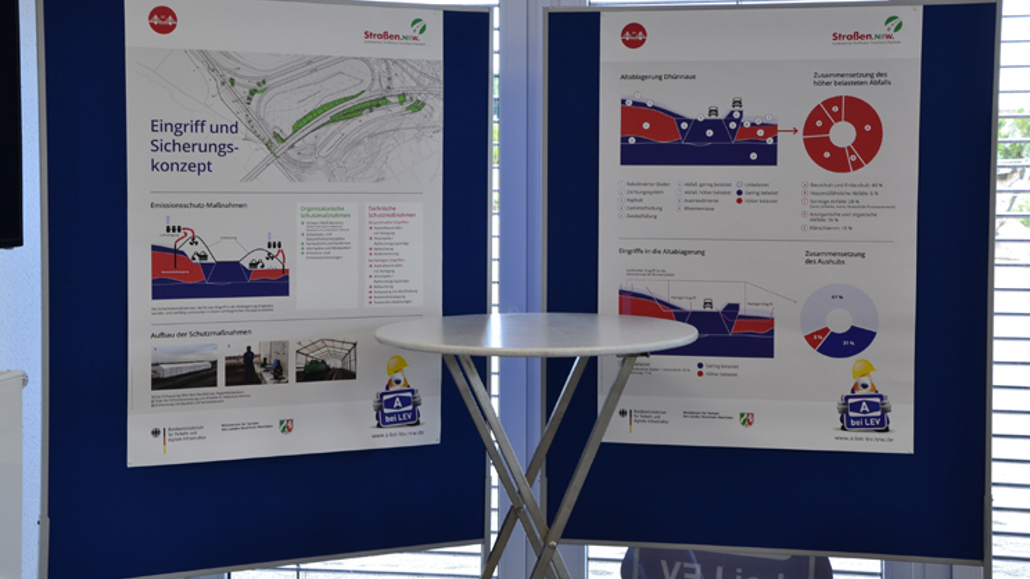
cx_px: 513
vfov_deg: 21.6
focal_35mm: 56
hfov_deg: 37.5
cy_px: 255
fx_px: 1517
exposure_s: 1/50
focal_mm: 35
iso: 400
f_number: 8
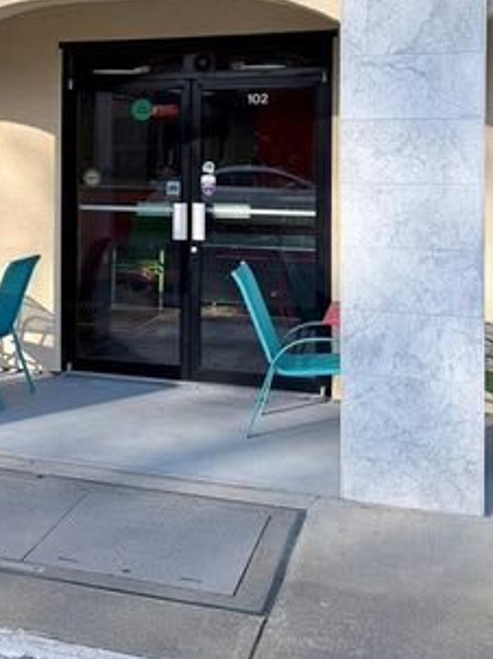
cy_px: 154
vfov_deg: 35.3
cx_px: 28
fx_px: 1008
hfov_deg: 26.4
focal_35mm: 53
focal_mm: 6.76
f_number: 1.78
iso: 80
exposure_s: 1/2232
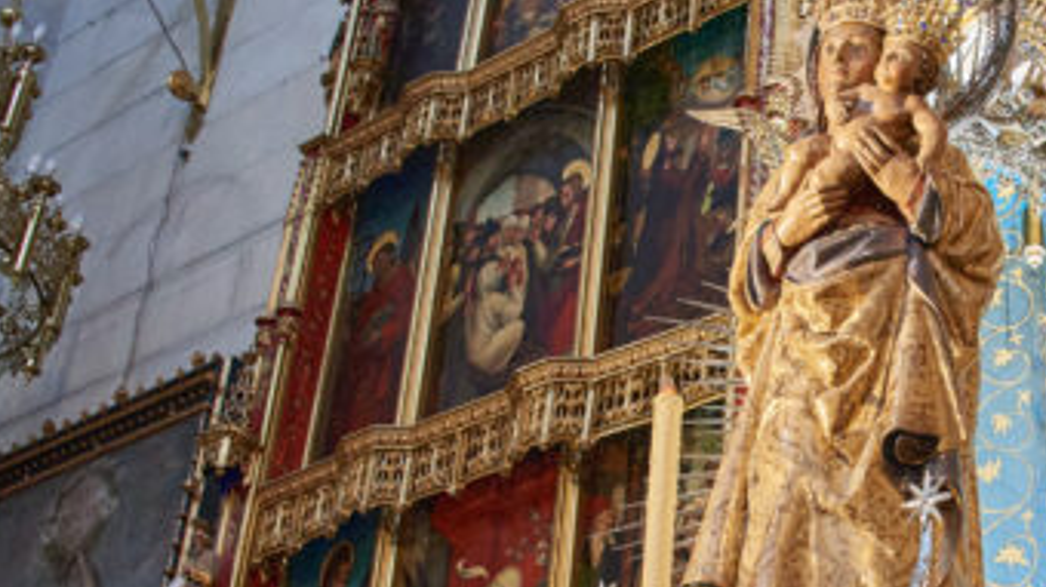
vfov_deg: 17.4
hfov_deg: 29.5
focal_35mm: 69
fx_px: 1913
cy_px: 370
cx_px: 917
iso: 5000
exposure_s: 1/50
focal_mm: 32
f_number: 5.6
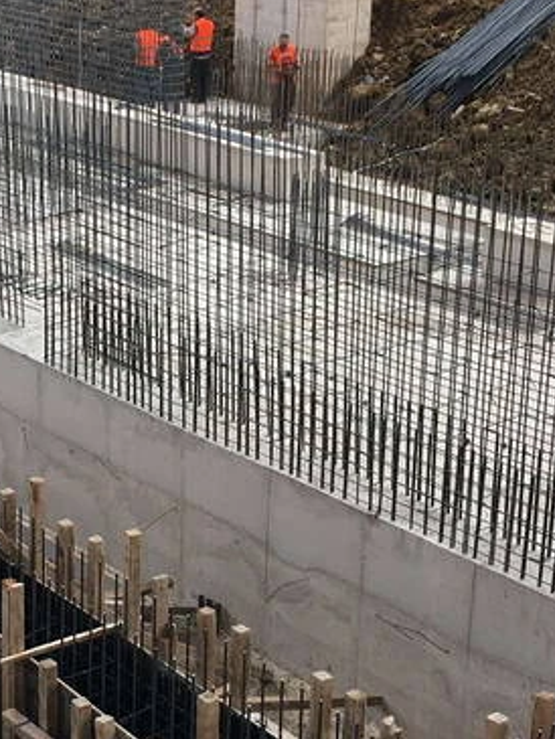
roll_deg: -0.7
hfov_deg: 18.3
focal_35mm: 80
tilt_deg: -20.6
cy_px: 486
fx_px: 1709
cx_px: 148
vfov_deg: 24.3
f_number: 2.2
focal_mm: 4.15
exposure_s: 1/305
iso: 25
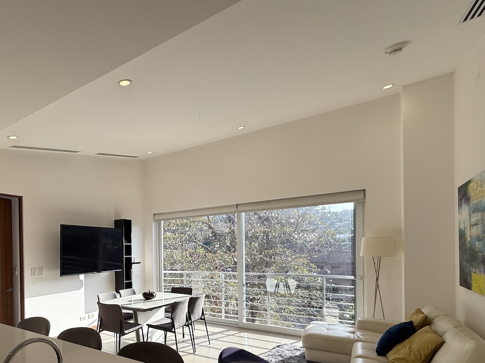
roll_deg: +1.1
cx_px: 154
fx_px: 294
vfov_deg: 61.1
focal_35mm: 21
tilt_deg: +0.9
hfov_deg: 76.0
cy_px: 255
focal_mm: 2.22
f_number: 2.2
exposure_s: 1/329
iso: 50
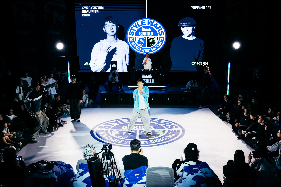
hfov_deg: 58.0
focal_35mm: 32
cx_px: 143
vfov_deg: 40.6
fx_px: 253
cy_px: 103
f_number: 2.8
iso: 3200
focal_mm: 29
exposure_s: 1/800
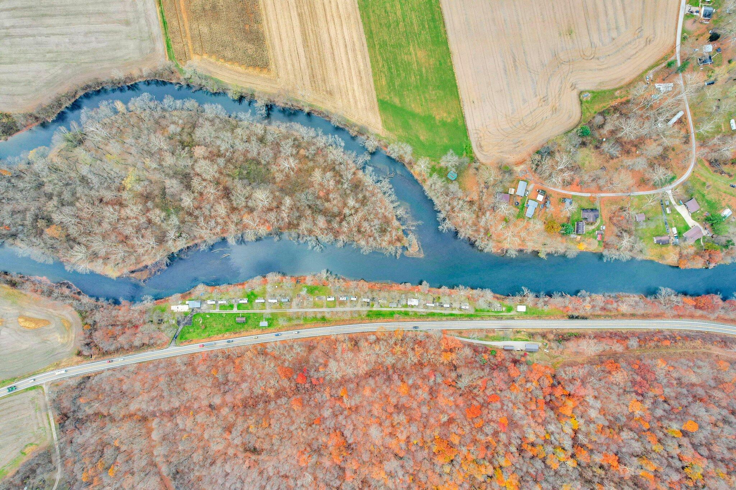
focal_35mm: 22
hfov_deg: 78.6
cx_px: 368
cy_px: 245
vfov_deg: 57.2
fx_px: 450
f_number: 2.8
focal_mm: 8.38
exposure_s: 1/240
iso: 100
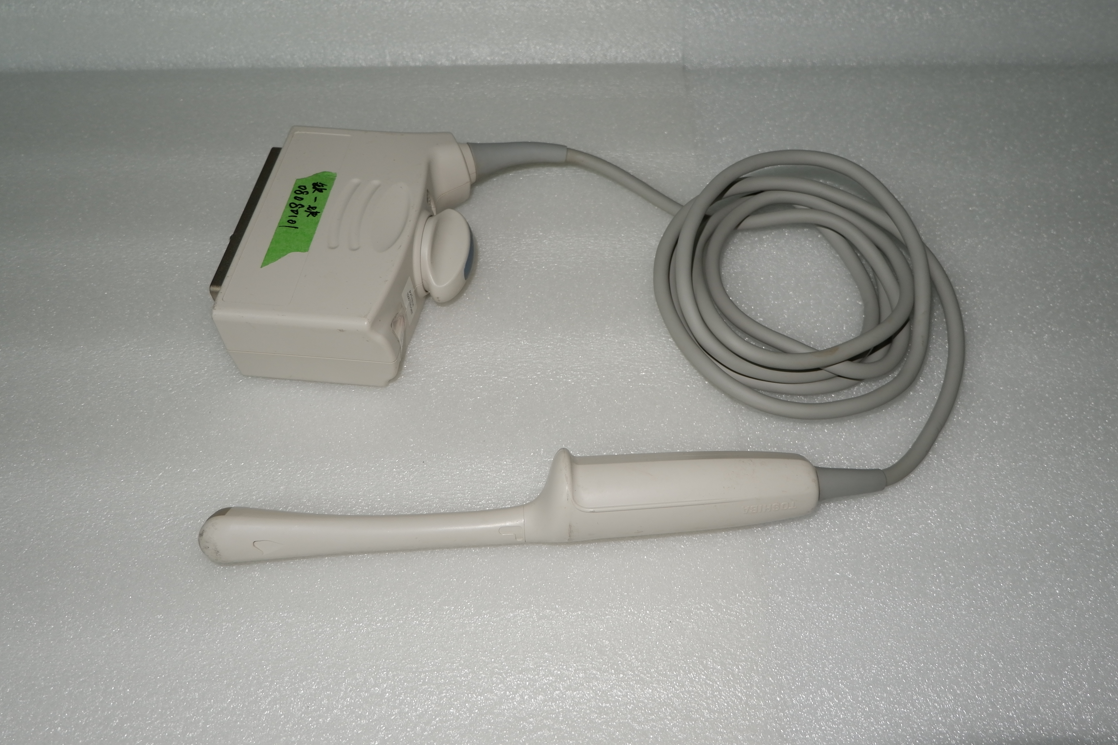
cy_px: 378
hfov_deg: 67.3
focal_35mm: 27
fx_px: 838
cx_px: 605
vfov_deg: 47.9
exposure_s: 1/34
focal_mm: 16
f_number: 3.5
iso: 200
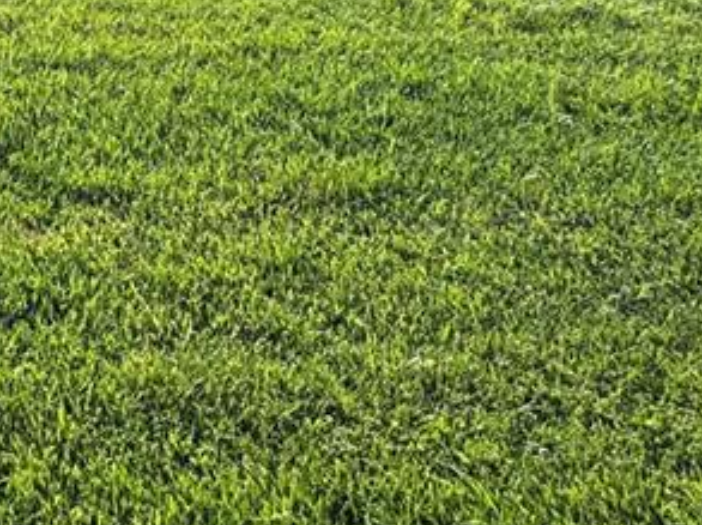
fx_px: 992
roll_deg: +2.0
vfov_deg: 26.0
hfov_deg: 29.5
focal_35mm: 49
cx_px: -256
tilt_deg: -6.2
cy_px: -127
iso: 40
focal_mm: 2.22
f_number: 2.2
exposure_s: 1/1143
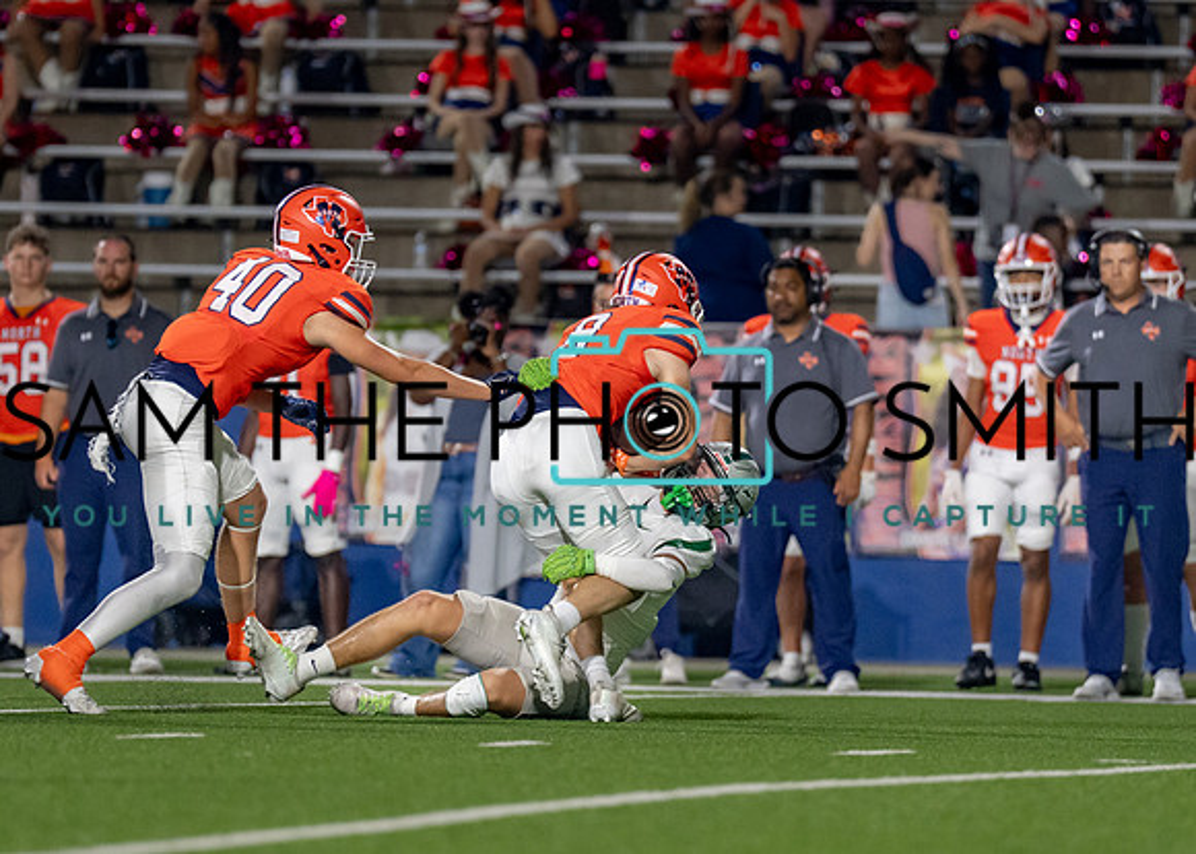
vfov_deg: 3.4
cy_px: 402
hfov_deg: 4.7
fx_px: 14424
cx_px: 594
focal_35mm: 425
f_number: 2.8
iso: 2000
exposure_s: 1/1250
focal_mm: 200
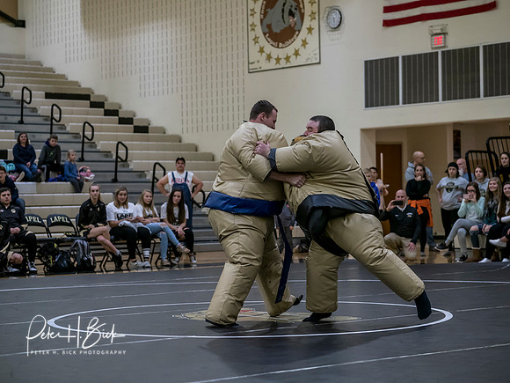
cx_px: 255
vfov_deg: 16.4
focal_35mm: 90
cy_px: 192
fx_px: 1326
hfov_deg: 21.8
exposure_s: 1/1000
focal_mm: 45
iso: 2000
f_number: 2
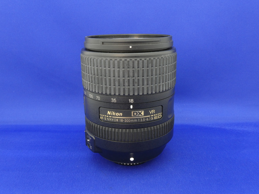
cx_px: 130
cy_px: 97
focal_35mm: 33
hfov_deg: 55.4
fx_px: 247
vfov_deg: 42.9
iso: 200
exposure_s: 1
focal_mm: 5.8
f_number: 8
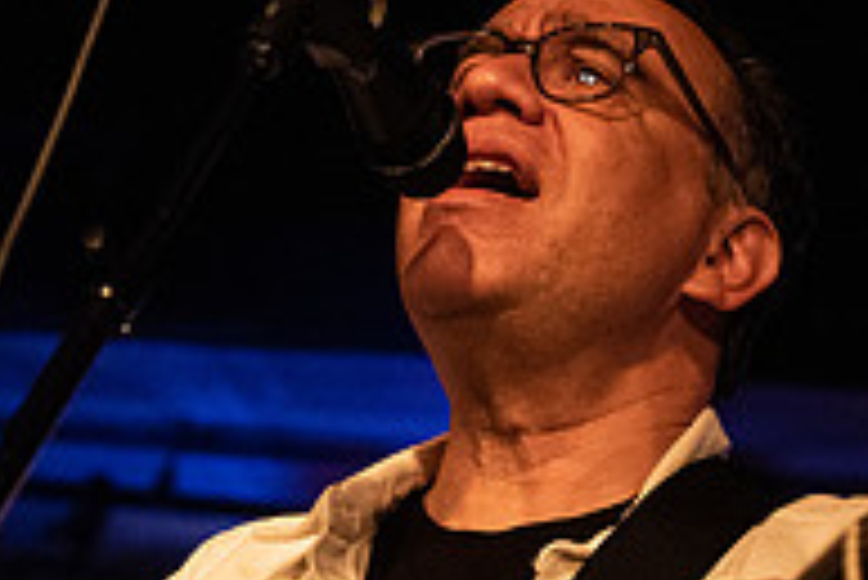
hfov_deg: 11.9
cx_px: 316
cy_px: 411
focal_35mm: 172
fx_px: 4150
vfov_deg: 8.0
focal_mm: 52
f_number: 3.2
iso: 3200
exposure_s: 1/125
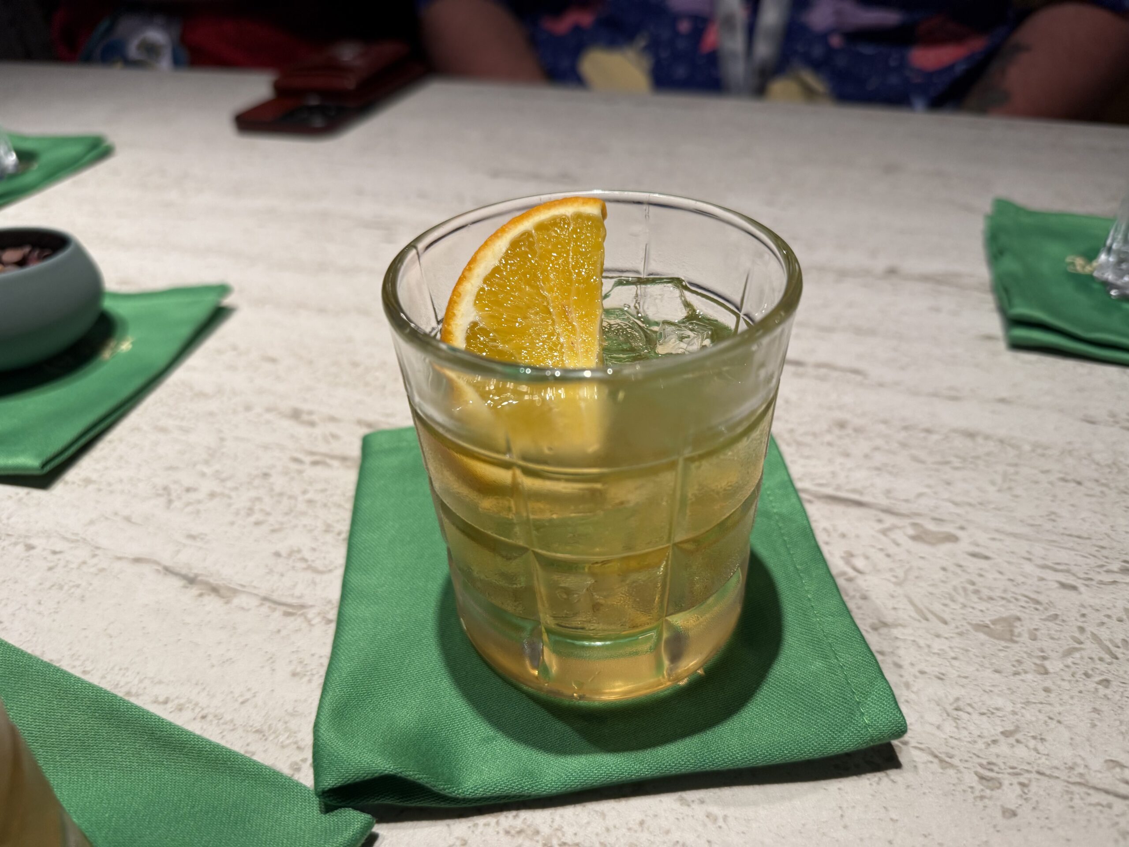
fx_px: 783
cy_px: 424
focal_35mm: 24
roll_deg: +3.5
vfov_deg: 56.8
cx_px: 564
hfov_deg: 71.6
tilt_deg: -35.3
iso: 160
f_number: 1.78
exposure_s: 1/120
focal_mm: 6.76
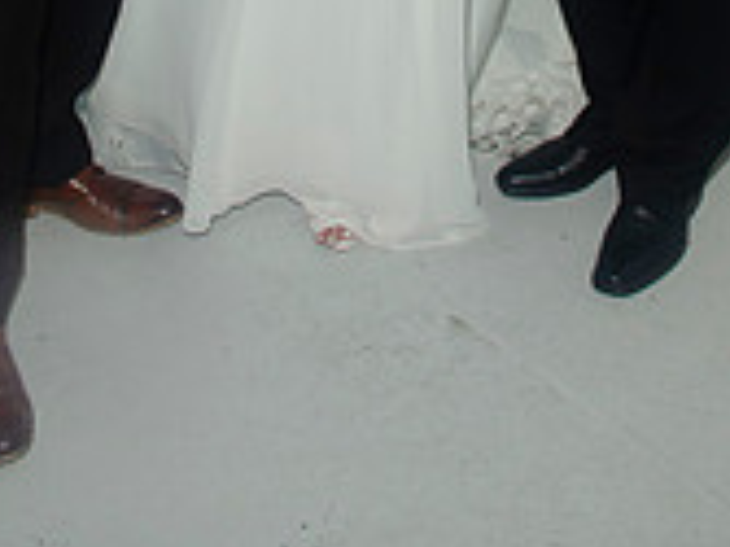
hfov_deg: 27.8
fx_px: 1475
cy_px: -420
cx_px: 407
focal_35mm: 70
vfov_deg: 17.3
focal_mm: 18
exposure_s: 1/100
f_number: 5.6
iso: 400
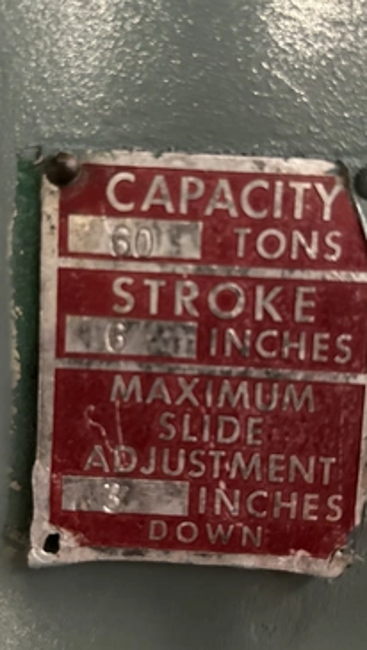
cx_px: 192
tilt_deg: -6.9
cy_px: 326
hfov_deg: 37.9
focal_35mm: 31
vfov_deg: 62.6
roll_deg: -2.3
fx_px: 535
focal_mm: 5.7
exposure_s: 1/30
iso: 640
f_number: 1.5
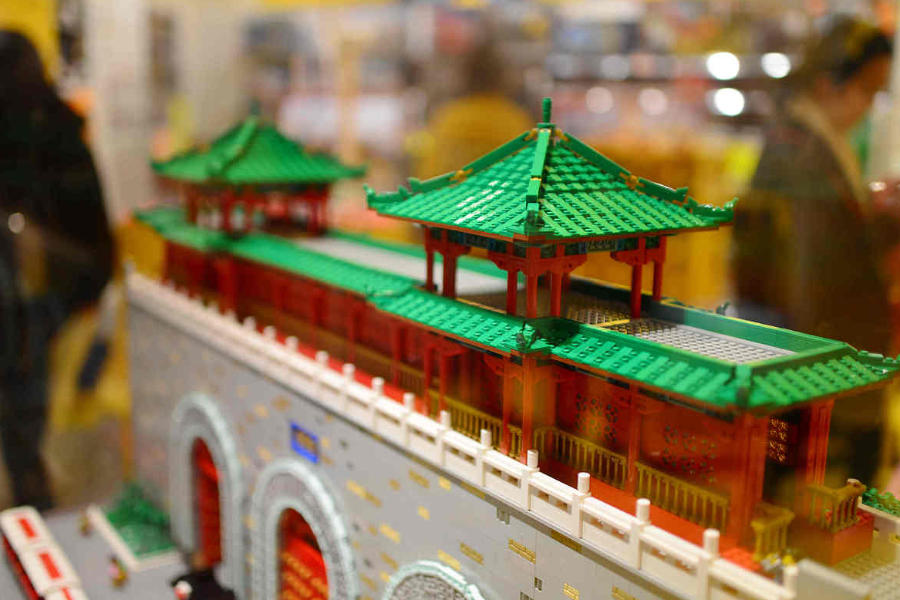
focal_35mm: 36
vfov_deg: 36.9
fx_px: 900
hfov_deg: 53.1
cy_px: 298
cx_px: 461
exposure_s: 1/160
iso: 100
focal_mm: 35
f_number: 1.4
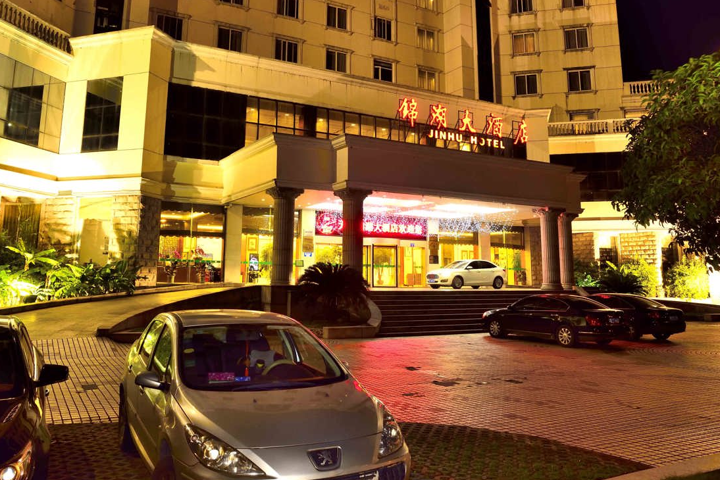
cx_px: 325
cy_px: 163
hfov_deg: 63.5
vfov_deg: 44.4
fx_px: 580
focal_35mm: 29
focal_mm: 18
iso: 640
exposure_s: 1/1.6
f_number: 13
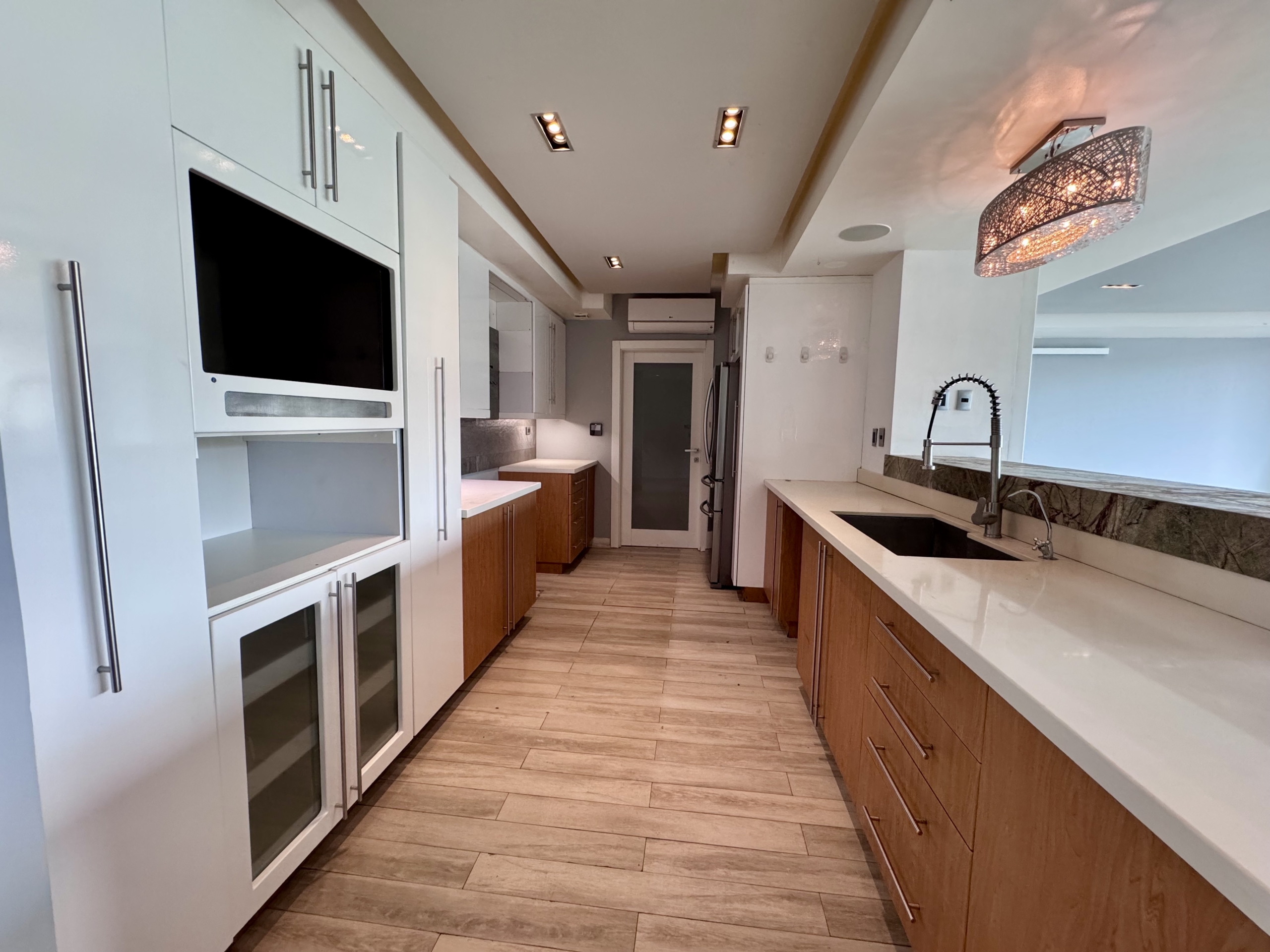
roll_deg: -0.5
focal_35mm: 14
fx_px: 514
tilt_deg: -6.6
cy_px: 476
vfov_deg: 85.7
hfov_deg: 102.1
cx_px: 635
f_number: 2.2
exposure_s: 1/120
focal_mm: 2.22
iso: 320
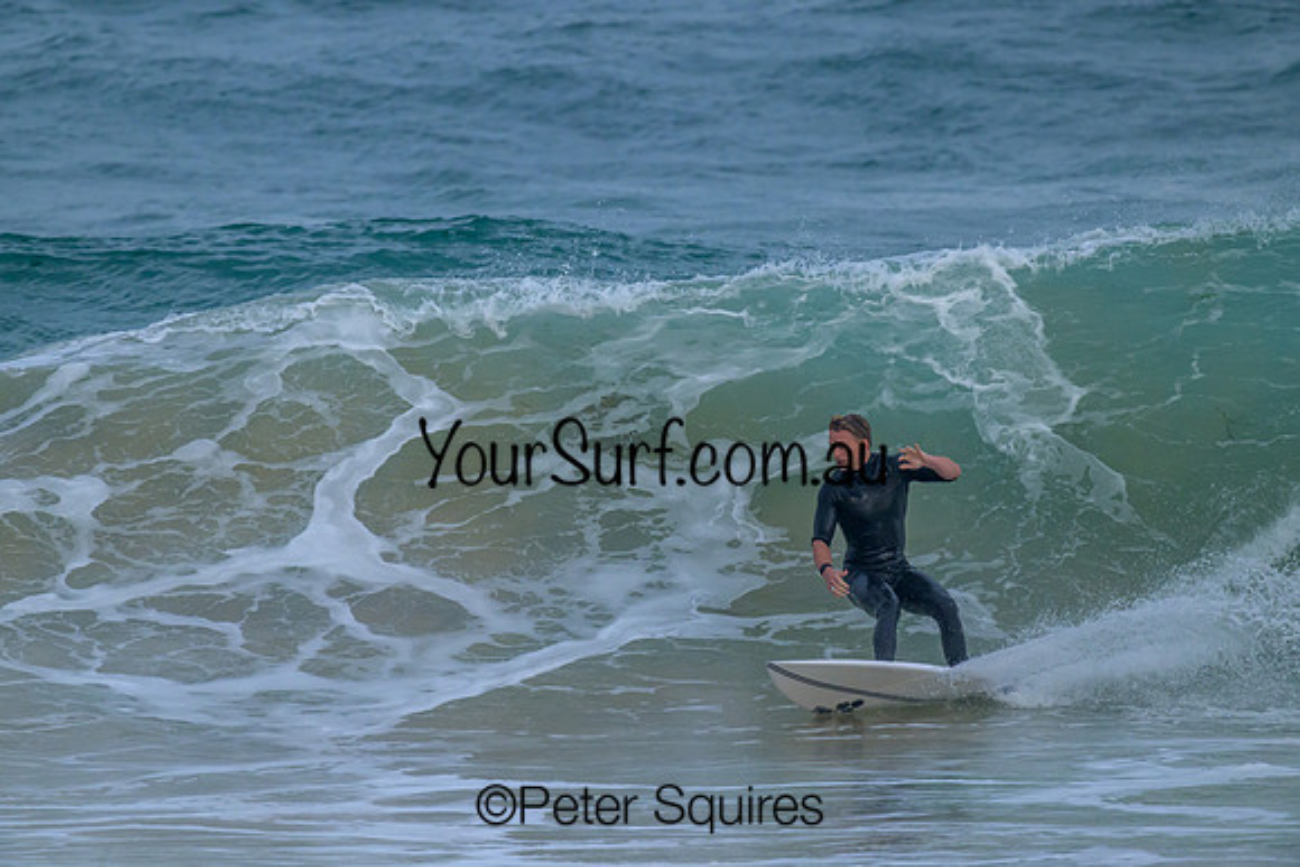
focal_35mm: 1124
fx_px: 40600
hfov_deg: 1.8
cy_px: 435
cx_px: 648
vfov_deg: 1.2
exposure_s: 1/2000
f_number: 9
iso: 2800
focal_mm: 1120
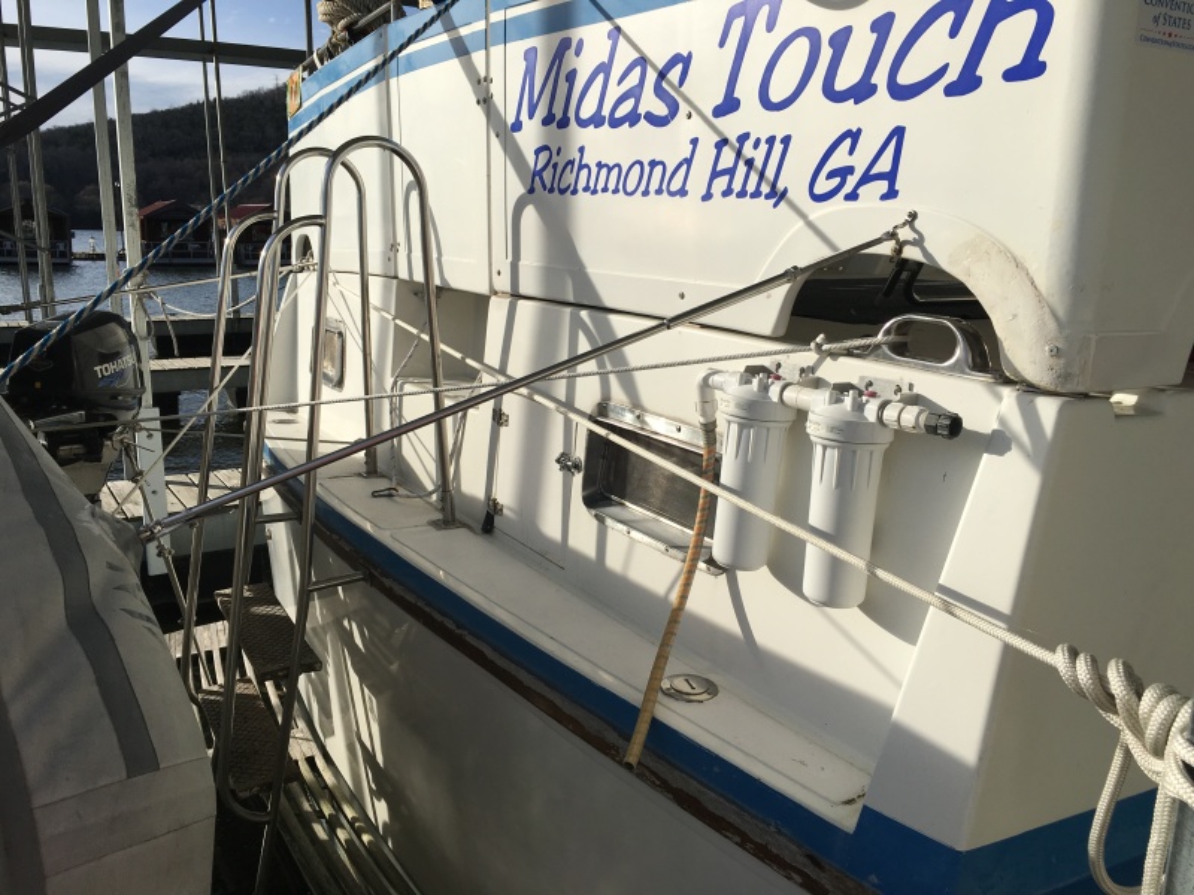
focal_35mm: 29
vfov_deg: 48.2
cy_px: 448
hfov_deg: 61.7
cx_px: 597
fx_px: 1000
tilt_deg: -10.5
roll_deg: -0.7
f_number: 2.2
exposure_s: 1/2331
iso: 25
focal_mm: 4.15
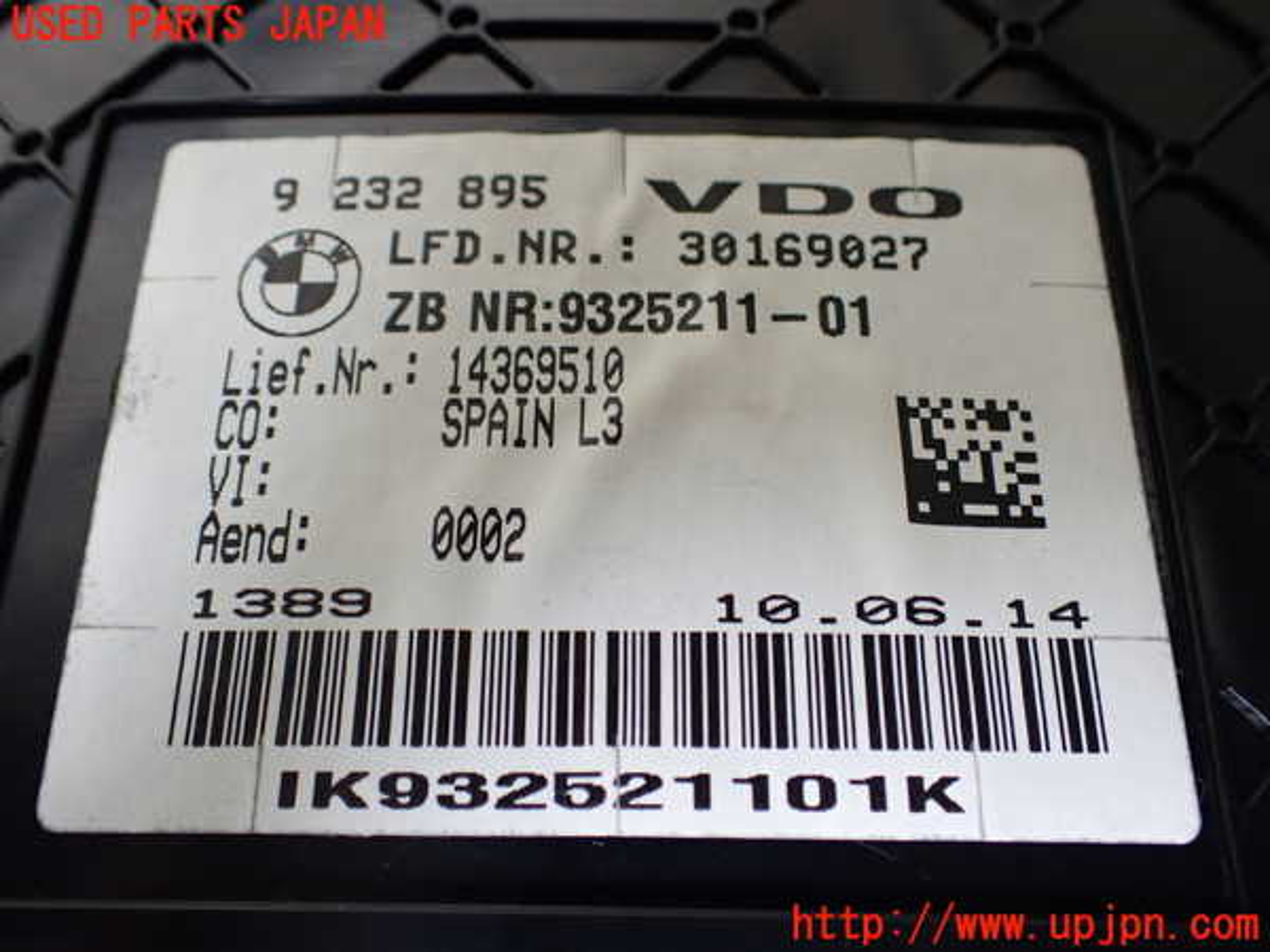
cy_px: 476
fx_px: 1101
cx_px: 635
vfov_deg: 46.8
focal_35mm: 30
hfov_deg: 60.0
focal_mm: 5.4
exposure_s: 1/125
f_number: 2.3
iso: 250
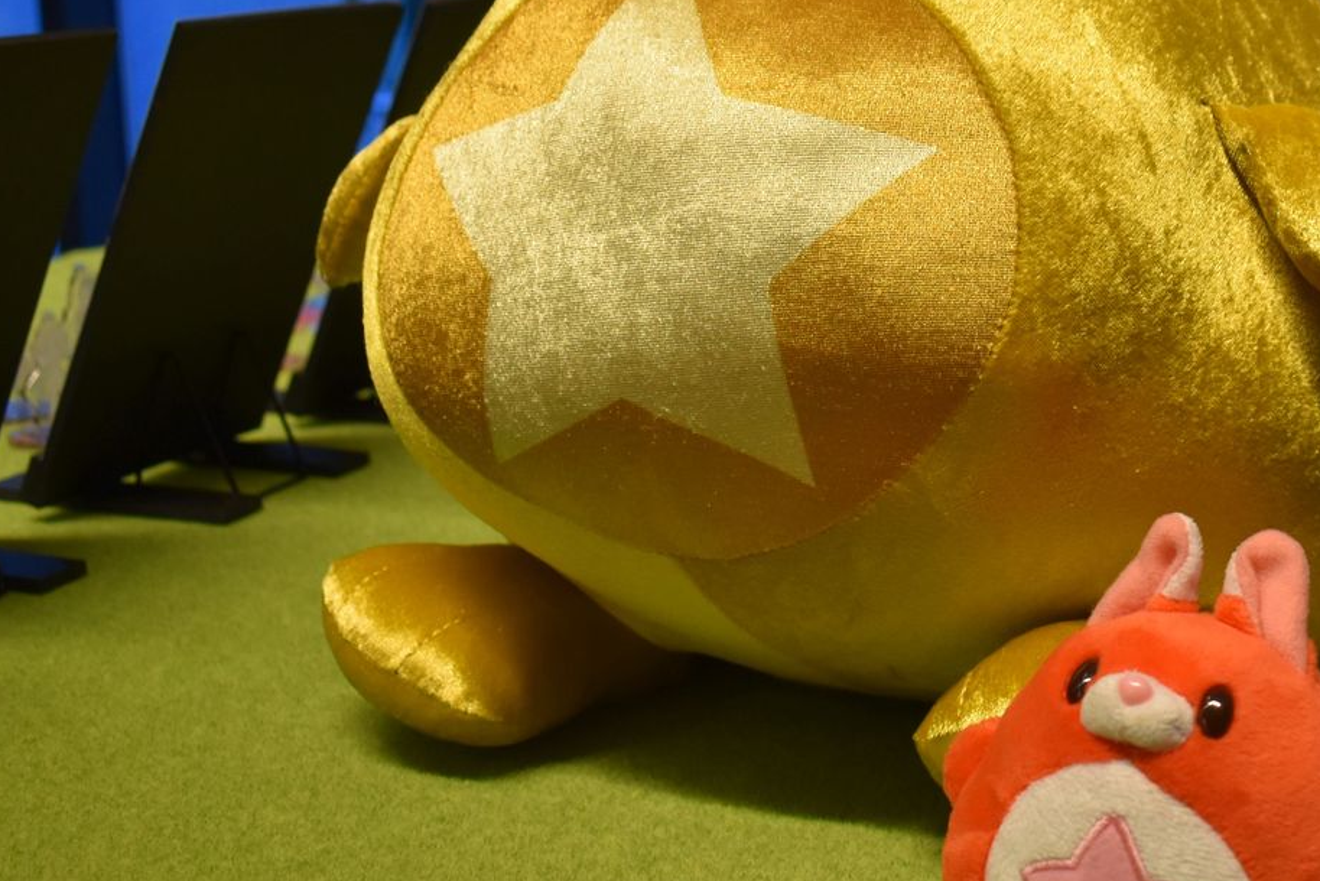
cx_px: 1048
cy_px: 293
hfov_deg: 31.1
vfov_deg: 21.5
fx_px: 2311
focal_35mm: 63
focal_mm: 20
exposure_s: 1/60
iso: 640
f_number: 4
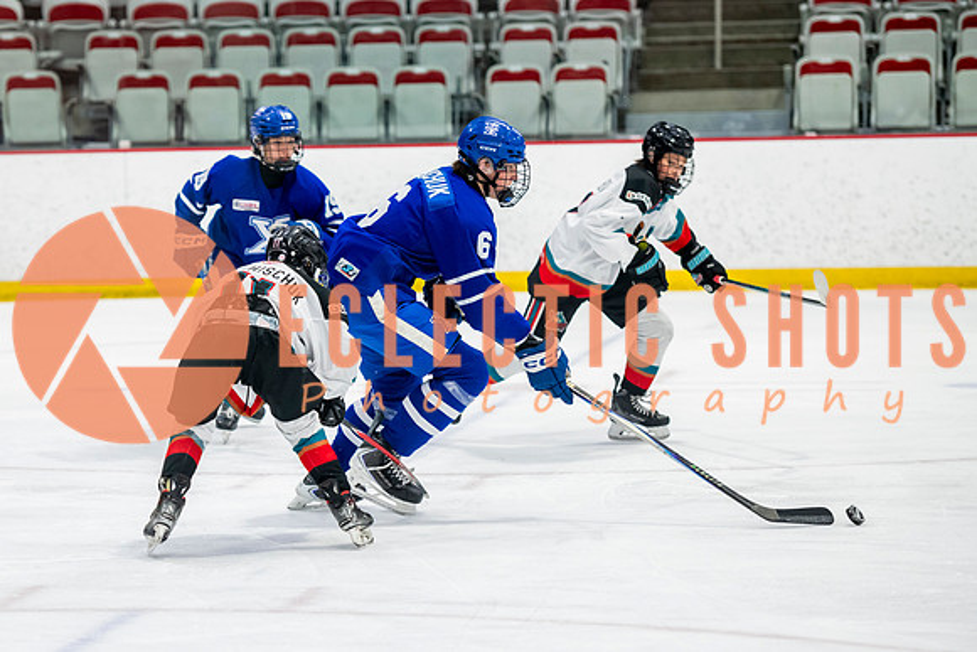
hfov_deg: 12.6
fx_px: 4421
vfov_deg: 8.4
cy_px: 374
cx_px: 329
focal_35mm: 163
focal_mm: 120
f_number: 3.2
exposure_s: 1/800
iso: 1600
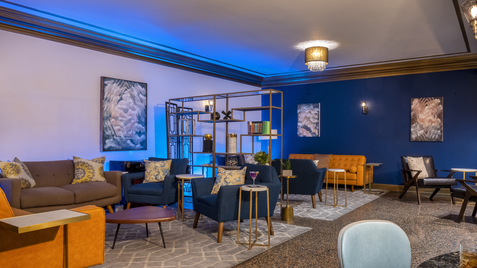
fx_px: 367
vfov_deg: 40.2
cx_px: 238
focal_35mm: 29
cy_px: 142
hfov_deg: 66.1
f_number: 20
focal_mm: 27
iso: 800
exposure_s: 2
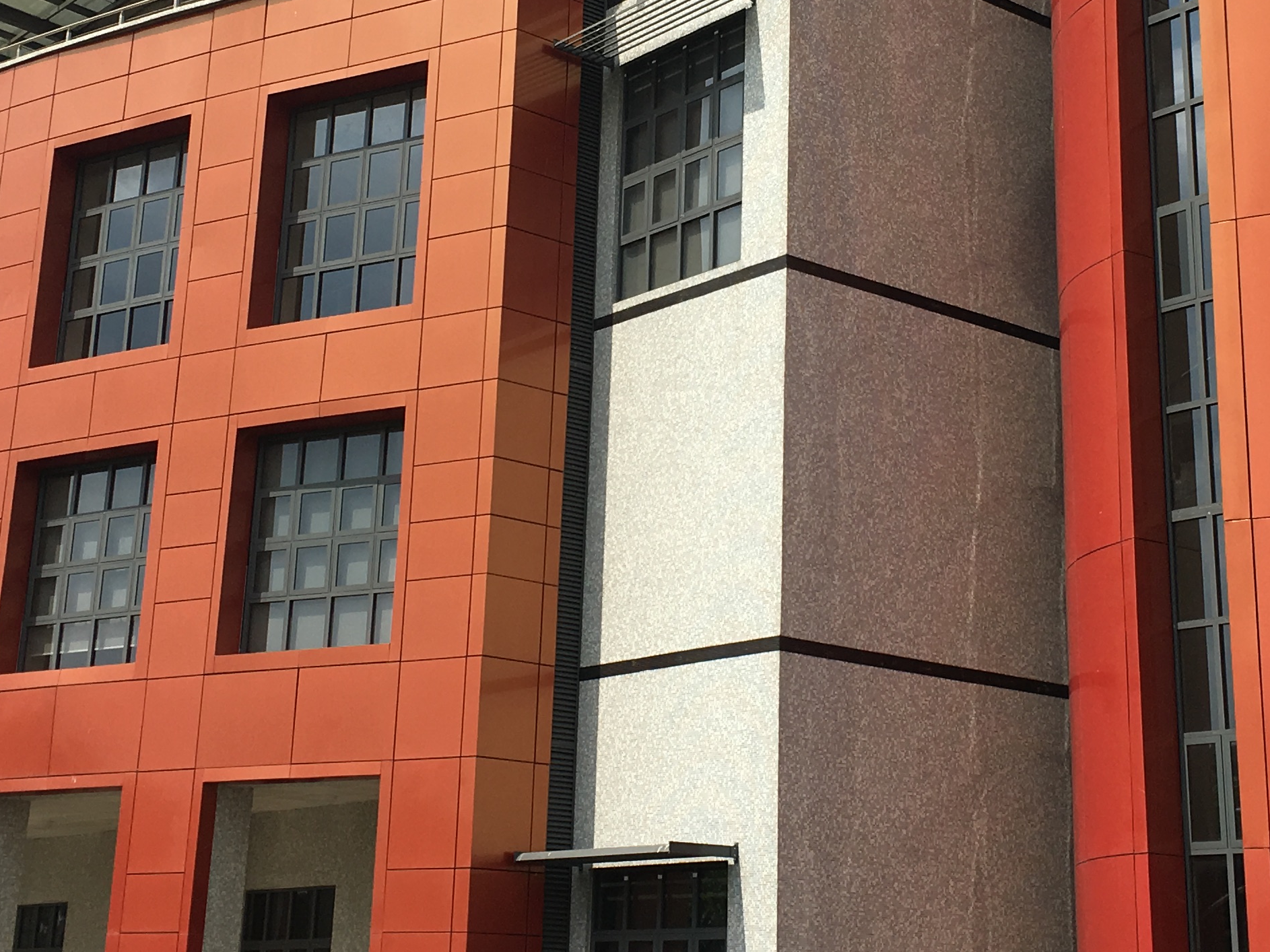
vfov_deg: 23.5
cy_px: 276
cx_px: 683
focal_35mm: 62
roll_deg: -2.6
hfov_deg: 31.2
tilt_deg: +19.0
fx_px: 2274
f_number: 2.2
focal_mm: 4.15
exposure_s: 1/2137
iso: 25
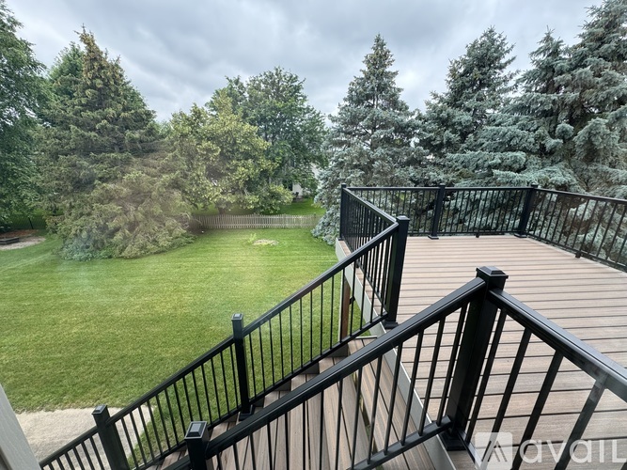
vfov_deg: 85.7
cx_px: 314
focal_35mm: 14
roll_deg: -0.9
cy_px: 235
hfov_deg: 102.1
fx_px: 254
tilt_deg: -17.6
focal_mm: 2.22
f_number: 2.2
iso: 40
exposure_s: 1/169
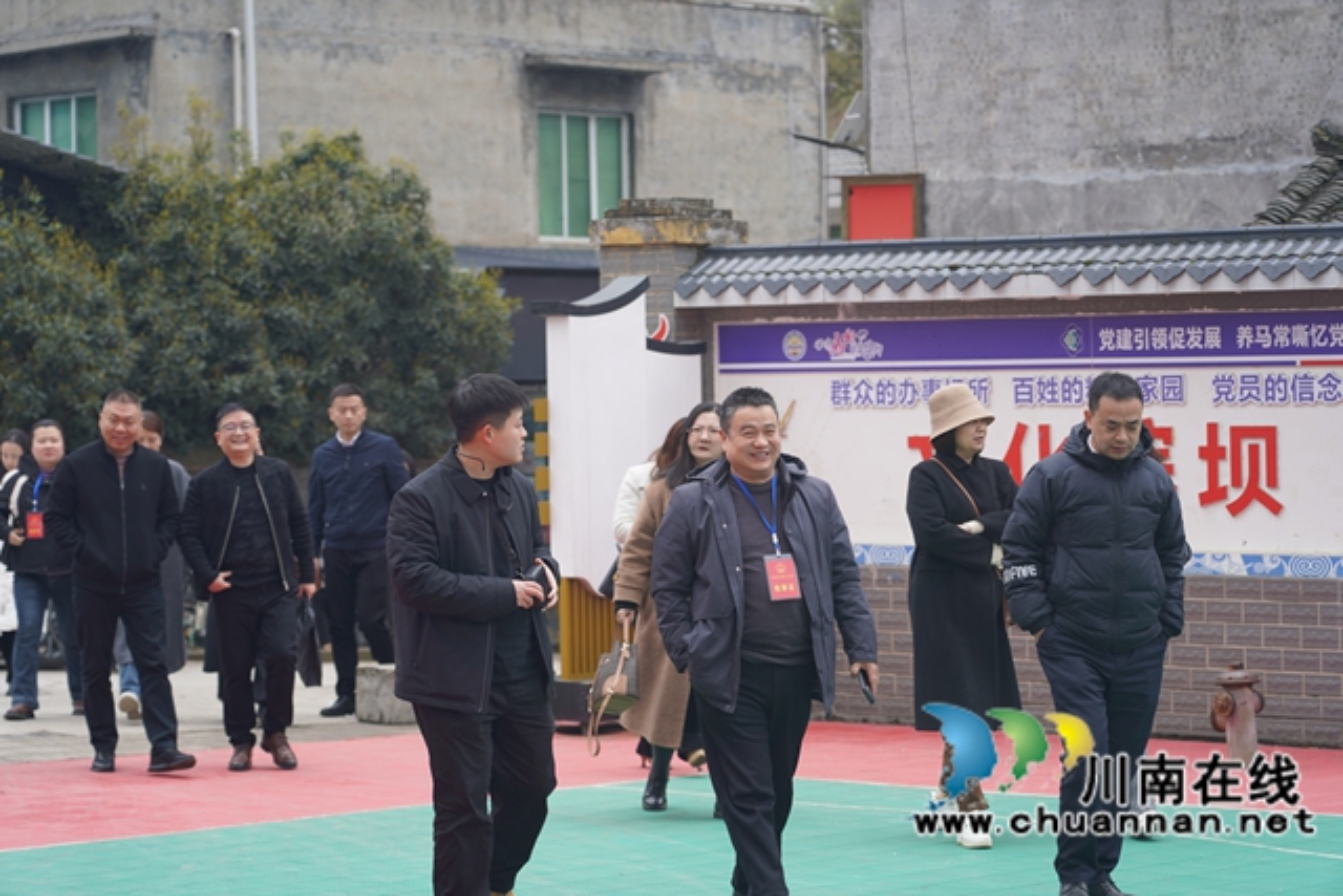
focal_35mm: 98
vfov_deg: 14.0
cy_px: 448
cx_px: 672
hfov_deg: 20.8
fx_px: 3657
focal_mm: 98
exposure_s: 1/160
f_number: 4
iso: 125
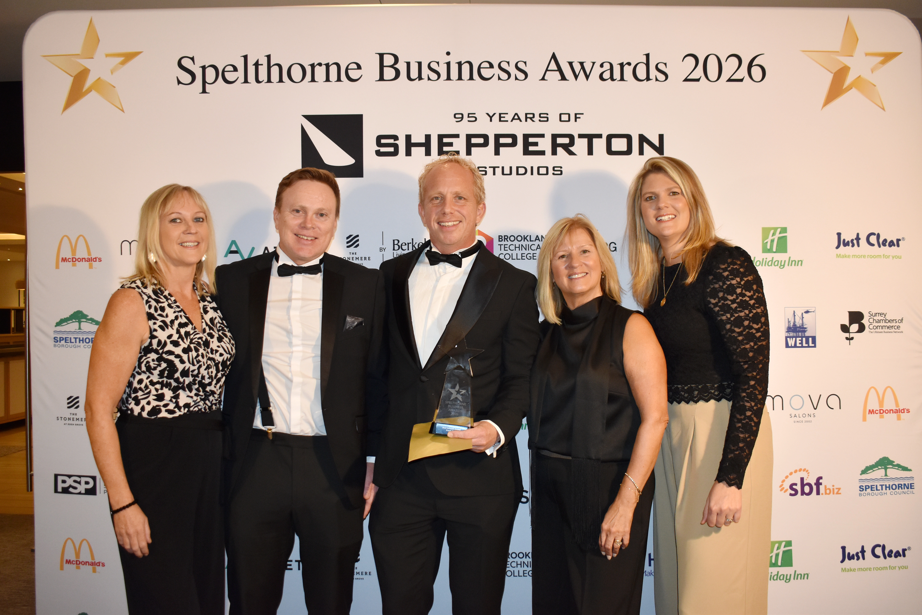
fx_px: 845
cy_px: 308
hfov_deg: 57.2
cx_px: 461
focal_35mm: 33
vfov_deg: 40.0
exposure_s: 1/80
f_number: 4.5
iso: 800
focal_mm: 22
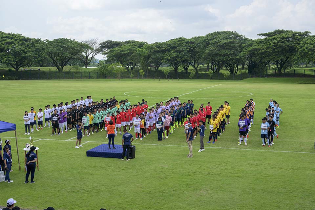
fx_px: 429
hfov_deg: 40.3
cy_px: 105
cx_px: 158
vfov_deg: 27.5
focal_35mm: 49
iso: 400
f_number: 8
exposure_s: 1/640
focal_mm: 49
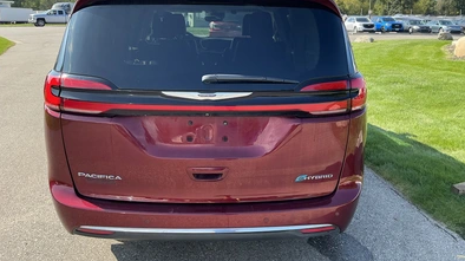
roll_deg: -2.7
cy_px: 116
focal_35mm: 31
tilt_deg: -13.8
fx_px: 382
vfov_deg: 37.7
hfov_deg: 62.7
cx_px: 234
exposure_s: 1/394
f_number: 1.8
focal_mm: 3
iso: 25
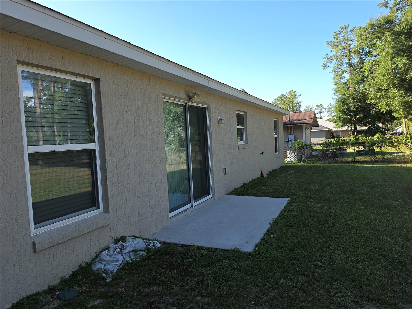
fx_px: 274
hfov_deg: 73.9
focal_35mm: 23
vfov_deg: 58.9
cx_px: 206
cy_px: 154
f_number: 1.4
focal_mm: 6.5
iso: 10
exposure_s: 1/229
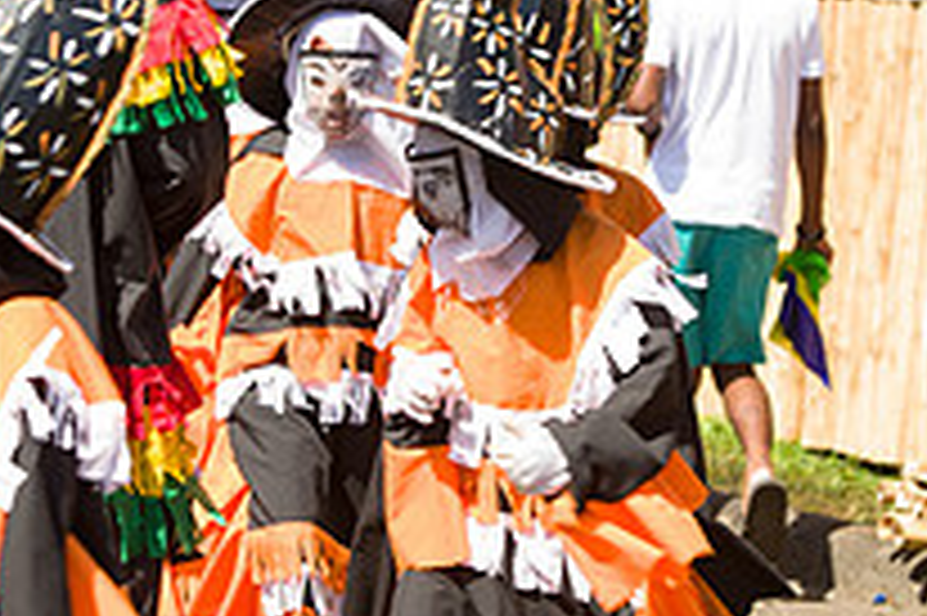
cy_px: 414
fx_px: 6870
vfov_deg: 5.1
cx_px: 522
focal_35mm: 267
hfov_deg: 7.7
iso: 100
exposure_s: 1/160
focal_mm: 95
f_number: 6.3
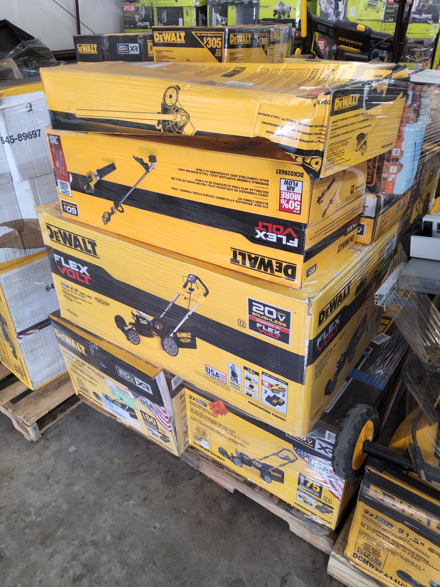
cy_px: 294
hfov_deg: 54.9
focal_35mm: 25
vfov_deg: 69.4
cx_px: 220
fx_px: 424
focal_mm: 3.08
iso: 500
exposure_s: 1/120
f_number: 2
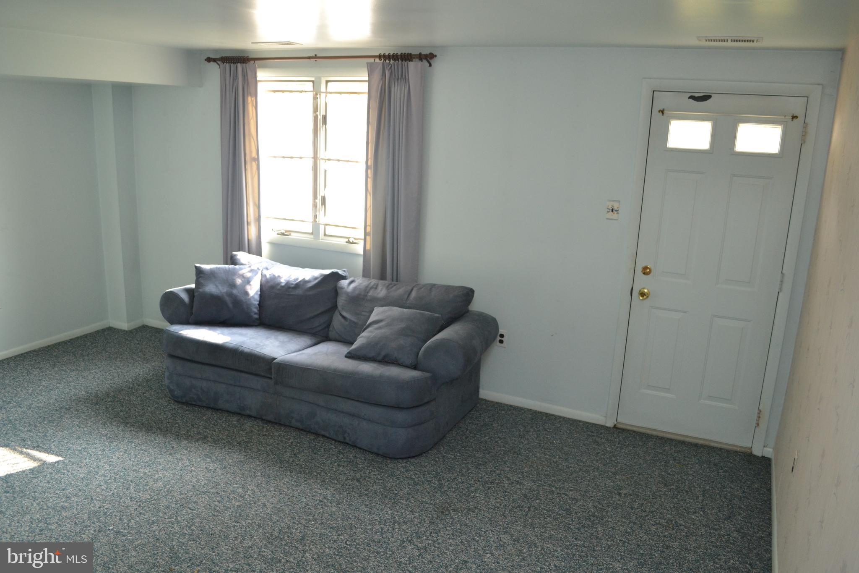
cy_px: 286
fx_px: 644
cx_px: 430
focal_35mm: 27
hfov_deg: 67.4
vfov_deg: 47.9
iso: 800
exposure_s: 1/60
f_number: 3.5
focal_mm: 18
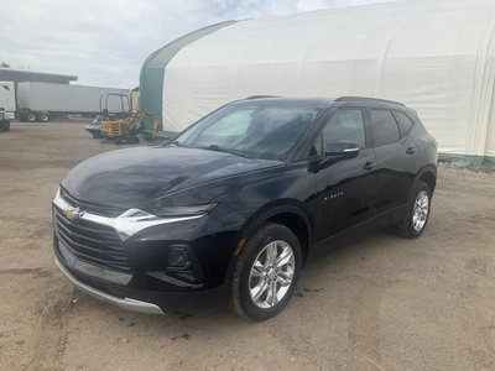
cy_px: 186
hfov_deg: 61.7
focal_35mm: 29
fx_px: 415
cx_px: 248
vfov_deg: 48.2
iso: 25
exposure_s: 1/1675
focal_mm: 3
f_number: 1.8
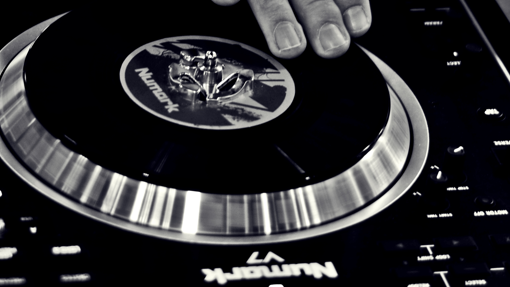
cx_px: 296
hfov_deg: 12.2
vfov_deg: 6.9
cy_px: 21
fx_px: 2380
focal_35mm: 176
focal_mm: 50
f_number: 1.8
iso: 100
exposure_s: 1/40
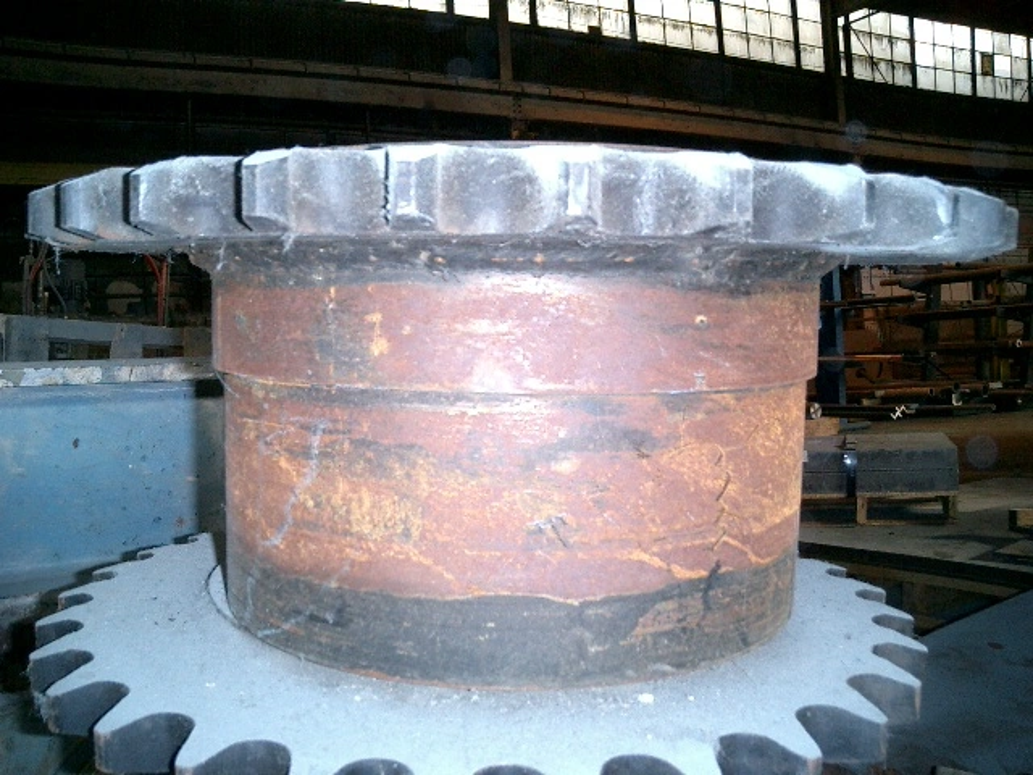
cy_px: 388
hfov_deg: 52.6
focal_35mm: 35
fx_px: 1044
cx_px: 516
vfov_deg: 40.7
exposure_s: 1/40
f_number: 4.2
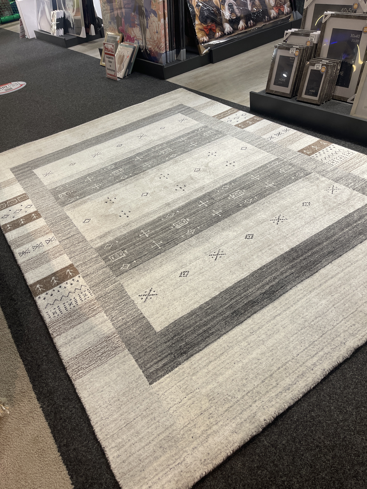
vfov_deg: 69.4
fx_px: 353
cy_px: 244
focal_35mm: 25
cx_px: 184
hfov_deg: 54.9
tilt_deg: -39.2
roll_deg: +11.2
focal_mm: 5.1
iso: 100
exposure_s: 1/100
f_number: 1.6
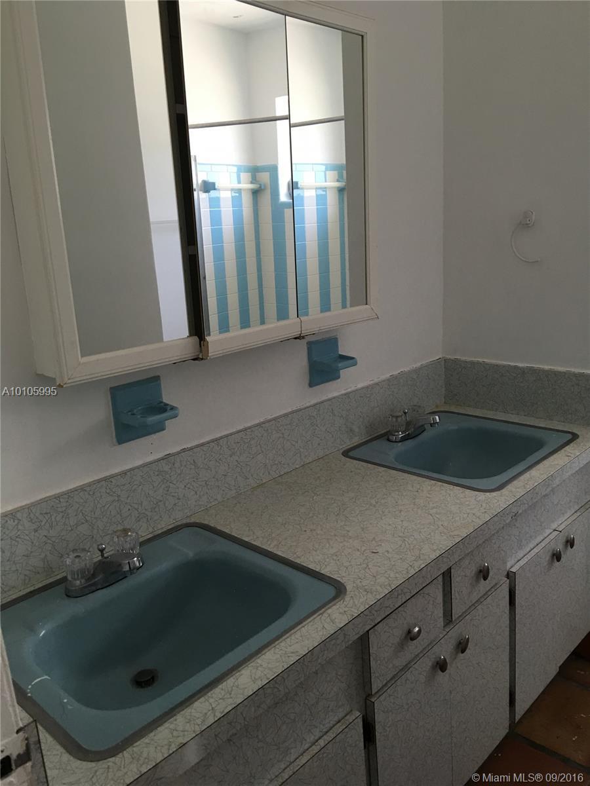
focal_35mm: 29
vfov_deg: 61.7
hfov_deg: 48.2
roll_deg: +2.5
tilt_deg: -14.9
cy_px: 393
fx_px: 659
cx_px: 295
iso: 32
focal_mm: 4.15
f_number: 2.2
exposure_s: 1/15
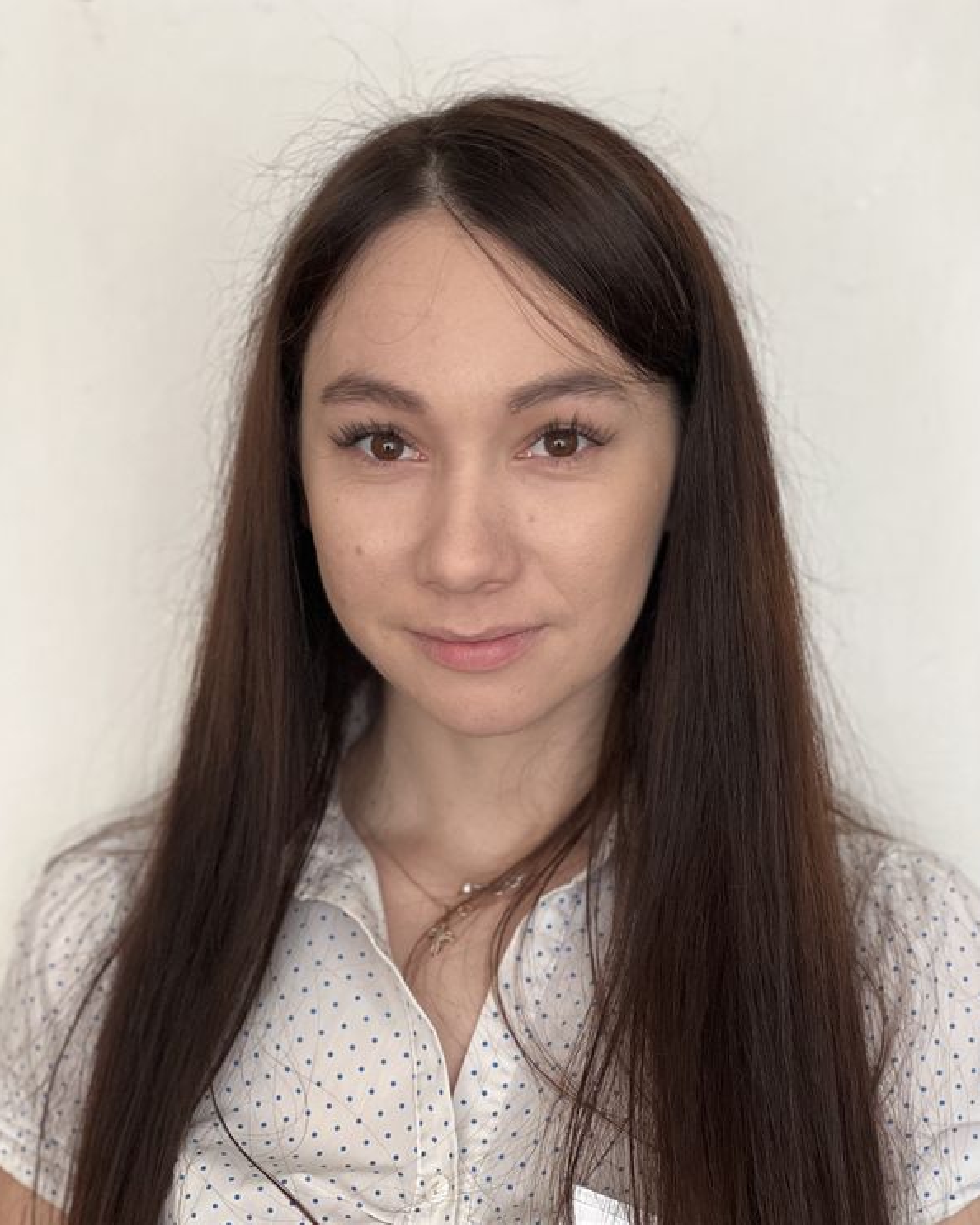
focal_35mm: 81
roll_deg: +1.6
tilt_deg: -4.7
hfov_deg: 19.0
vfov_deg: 23.6
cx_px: 490
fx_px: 2935
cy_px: 593
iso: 160
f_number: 2.8
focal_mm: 9
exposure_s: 1/121
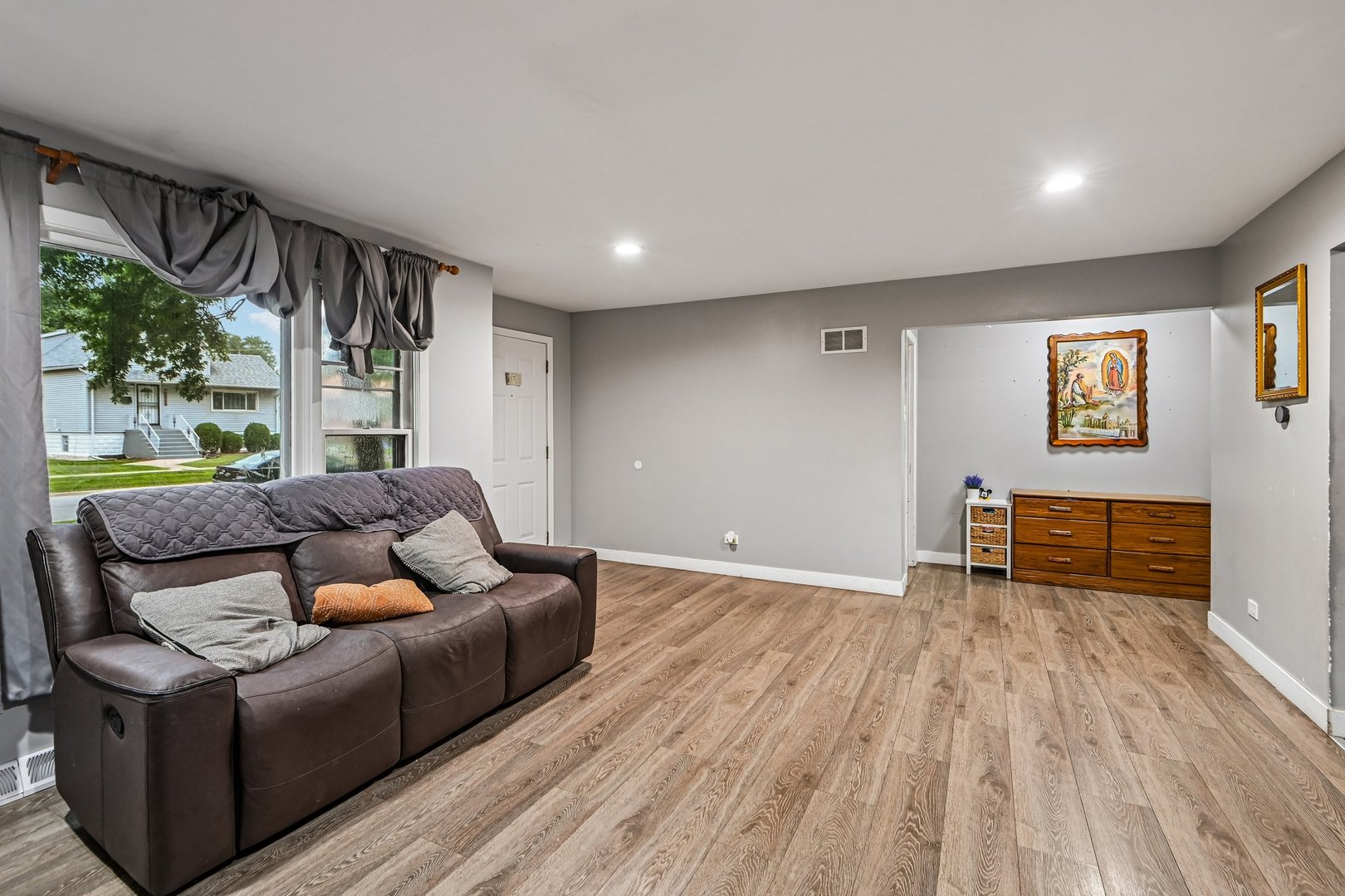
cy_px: 448
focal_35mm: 16
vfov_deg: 73.7
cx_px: 672
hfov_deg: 96.7
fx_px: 598
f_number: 13
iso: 400
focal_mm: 16
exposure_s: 1/1.67
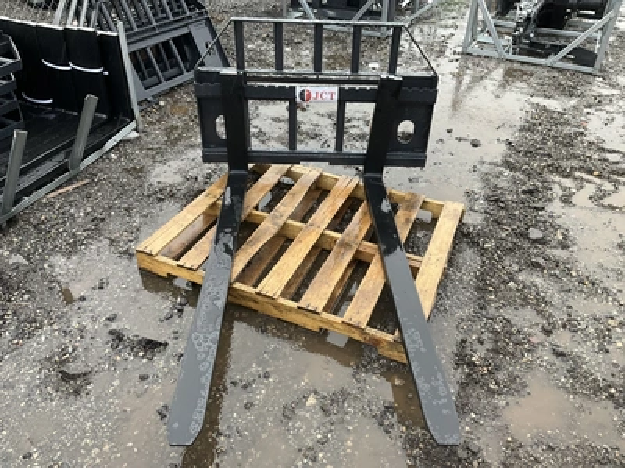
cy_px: 234
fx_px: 524
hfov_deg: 61.7
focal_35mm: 29
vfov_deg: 48.2
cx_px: 312
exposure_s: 1/122
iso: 64
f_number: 1.8
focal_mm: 3
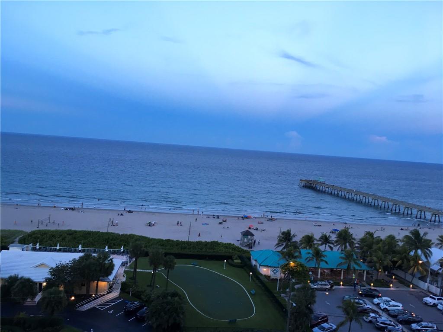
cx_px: 222
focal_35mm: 29
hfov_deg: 61.7
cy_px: 166
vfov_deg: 48.2
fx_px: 371
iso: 50
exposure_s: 1/30
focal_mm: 4.15
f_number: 2.2
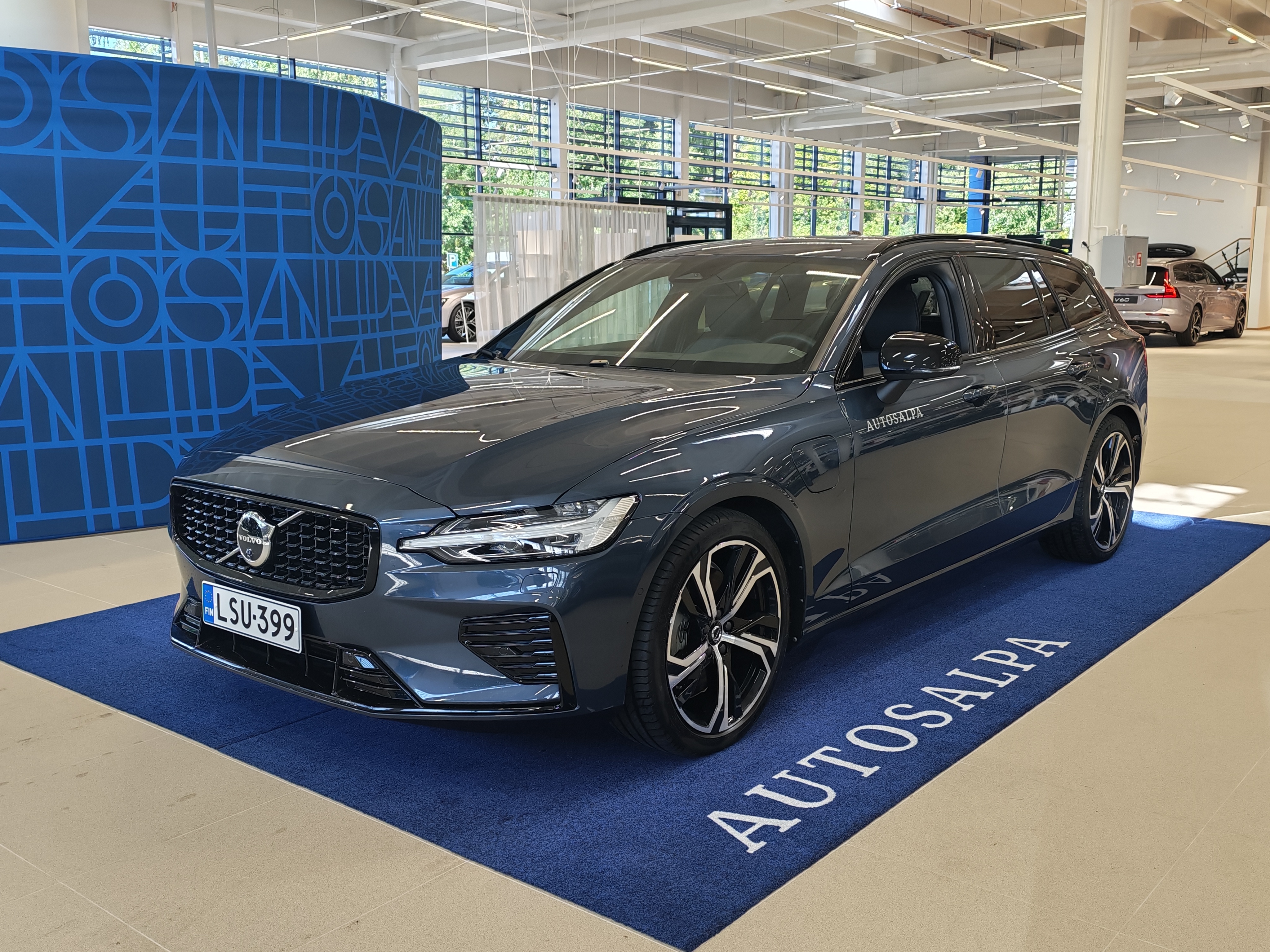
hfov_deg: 54.0
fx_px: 1247
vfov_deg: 41.8
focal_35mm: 34
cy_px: 476
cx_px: 635
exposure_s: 1/100
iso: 125
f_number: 1.9
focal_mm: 6.12
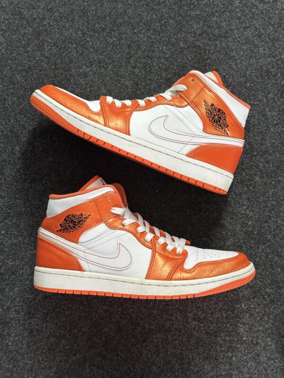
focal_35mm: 48
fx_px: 525
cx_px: 142
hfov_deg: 30.3
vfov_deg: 39.6
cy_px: 189
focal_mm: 6.86
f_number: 1.78
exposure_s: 1/50
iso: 200
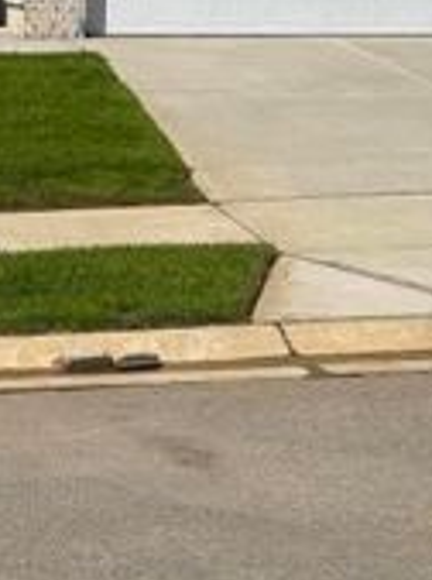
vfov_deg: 20.4
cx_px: -58
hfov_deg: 15.1
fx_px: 1587
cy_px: 112
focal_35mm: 95
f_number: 1.78
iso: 80
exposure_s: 1/9091
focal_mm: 6.76
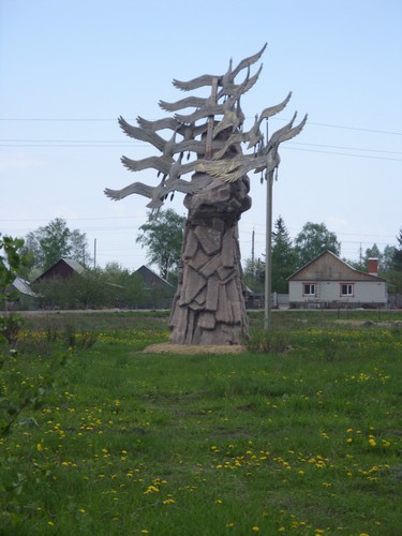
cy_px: 268
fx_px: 2245
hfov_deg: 10.2
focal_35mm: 145
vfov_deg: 13.6
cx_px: 201
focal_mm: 24.2
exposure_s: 1/323
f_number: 4.1
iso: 50
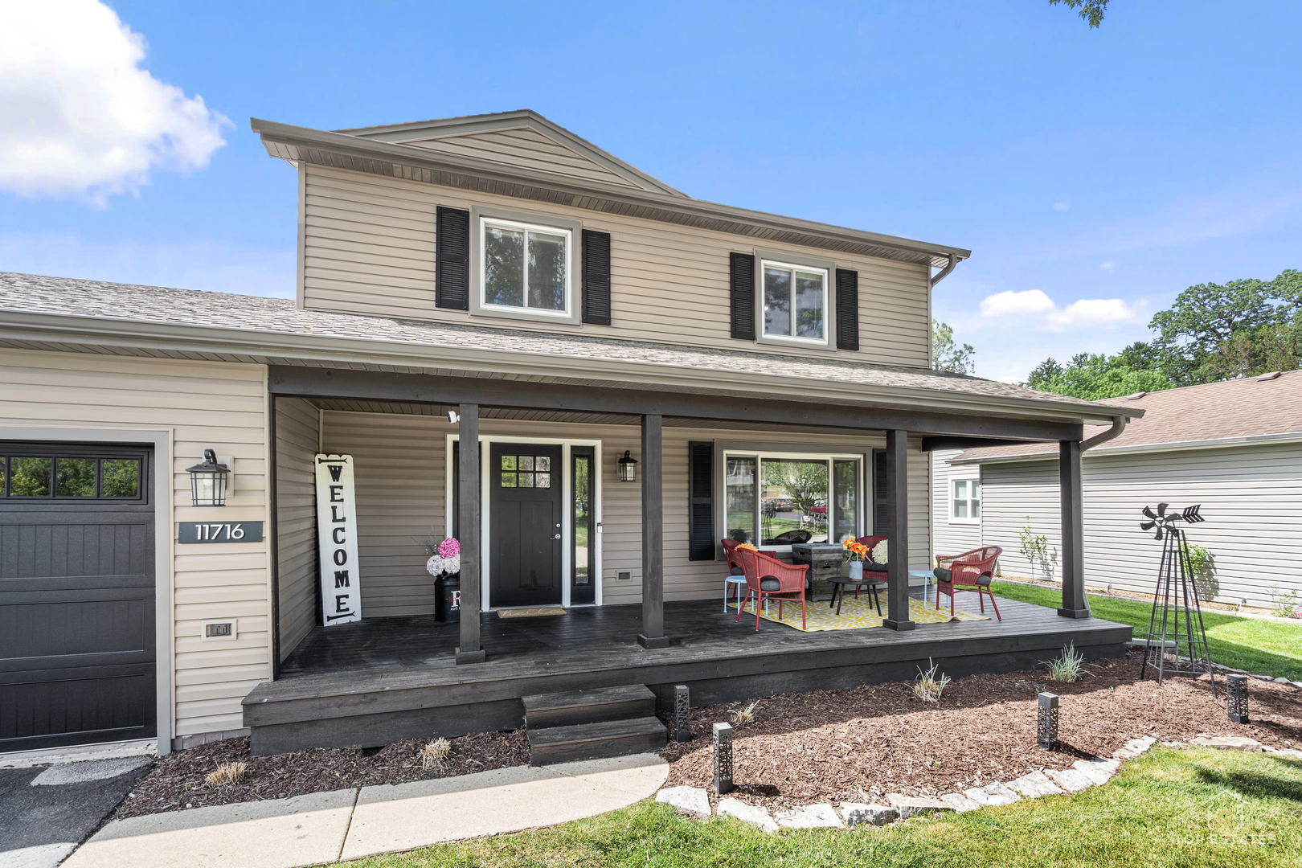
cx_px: 651
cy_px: 434
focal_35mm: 16
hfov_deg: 96.7
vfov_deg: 73.7
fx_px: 579
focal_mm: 16
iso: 200
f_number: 10
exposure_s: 1/30
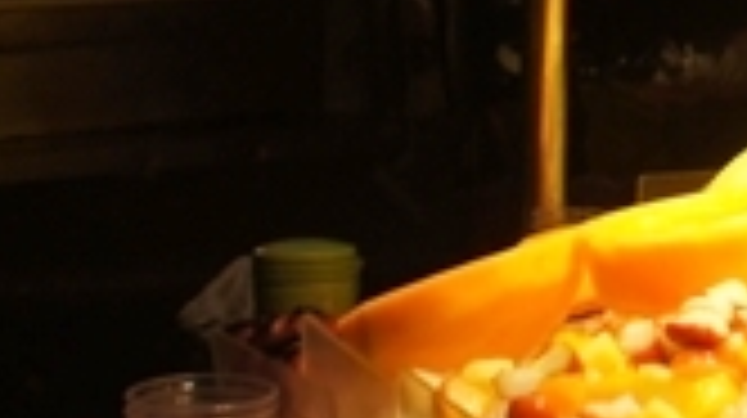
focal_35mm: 136
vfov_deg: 8.8
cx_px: 1526
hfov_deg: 13.4
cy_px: -101
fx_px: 2691
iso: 200
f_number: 5
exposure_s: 1/250
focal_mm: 18
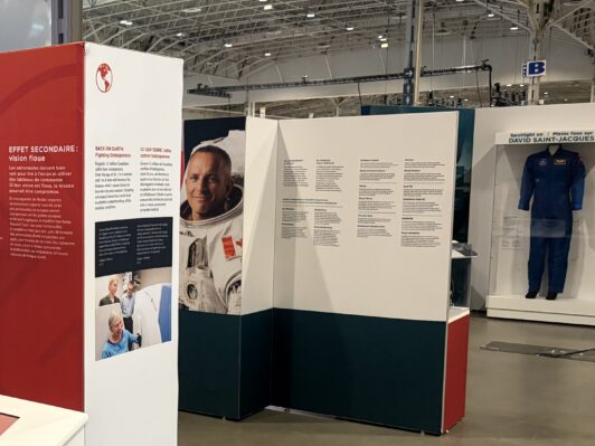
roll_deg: +1.2
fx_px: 859
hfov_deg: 35.6
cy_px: 281
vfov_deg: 29.0
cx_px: 45
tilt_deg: -7.1
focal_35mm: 50
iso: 400
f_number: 1.6
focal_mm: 5.96
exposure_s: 1/60
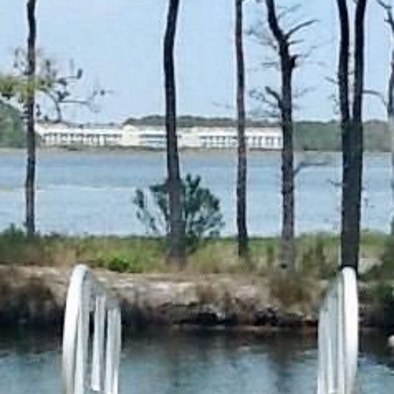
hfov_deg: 11.1
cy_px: 258
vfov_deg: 11.1
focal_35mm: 157
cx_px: 199
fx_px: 2022
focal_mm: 2.03
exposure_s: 1/1575
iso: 40
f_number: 2.4
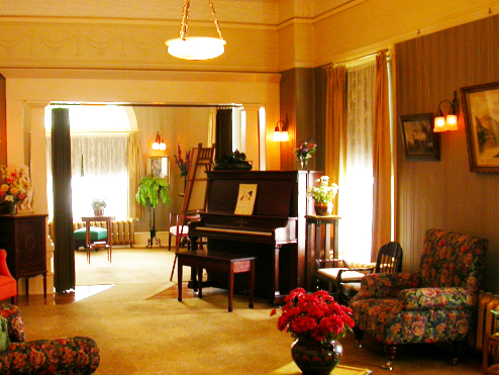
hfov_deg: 37.8
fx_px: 721
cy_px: 213
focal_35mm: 50
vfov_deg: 29.1
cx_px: 176
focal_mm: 7.8
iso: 100
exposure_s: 1/10
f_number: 2.6
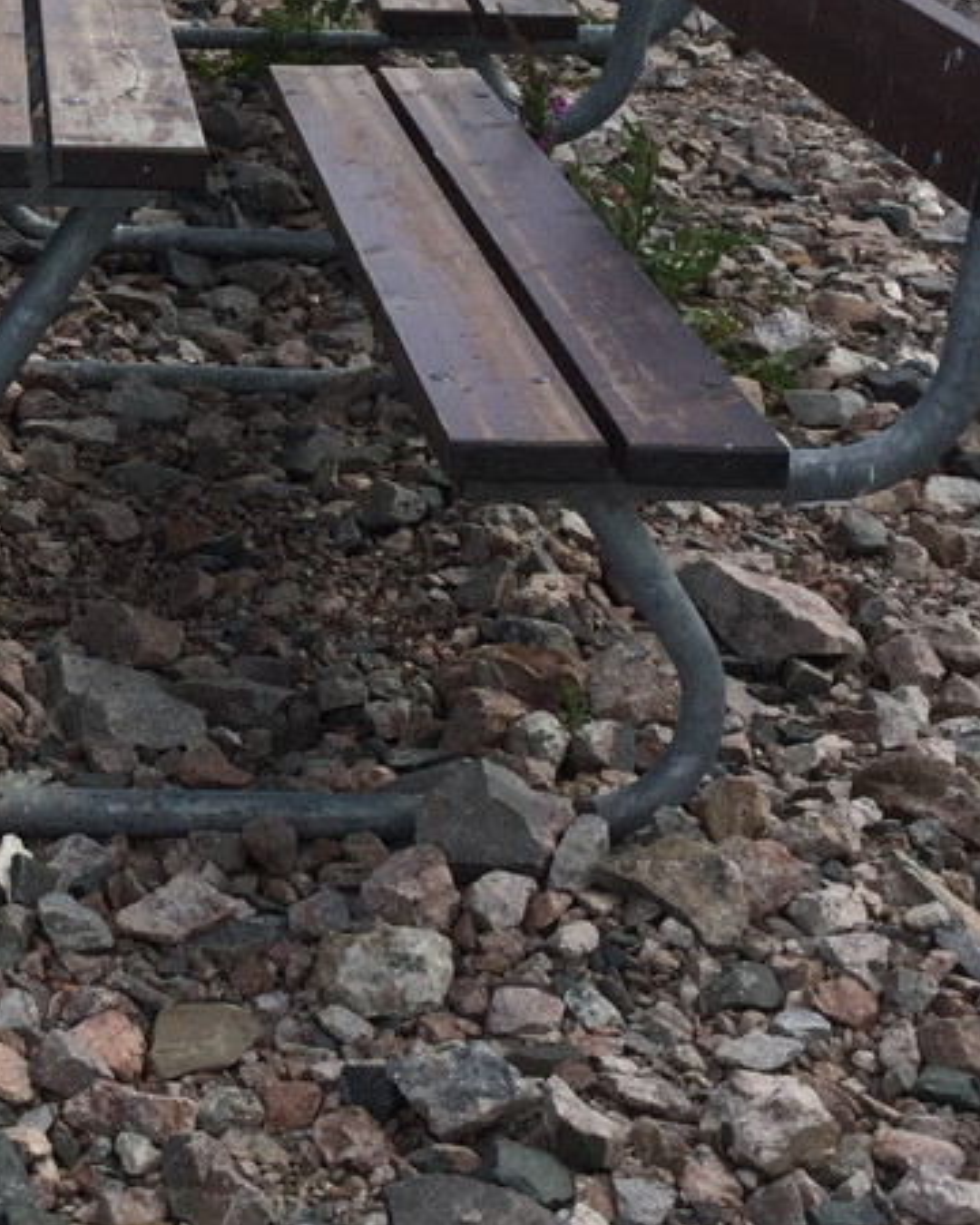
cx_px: -193
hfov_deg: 17.1
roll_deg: +1.5
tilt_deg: -14.0
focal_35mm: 86
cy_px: 142
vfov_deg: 21.8
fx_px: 3118
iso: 25
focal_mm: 3.3
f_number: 2.4
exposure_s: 1/1773
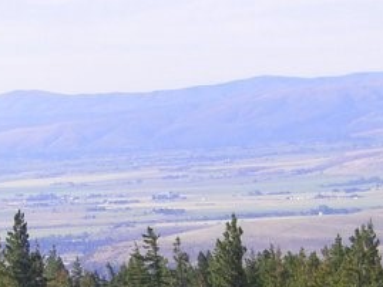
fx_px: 3288
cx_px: 73
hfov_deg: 6.7
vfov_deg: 5.0
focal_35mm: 297
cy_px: 362
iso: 64
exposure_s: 1/320
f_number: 3.9
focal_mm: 12.8
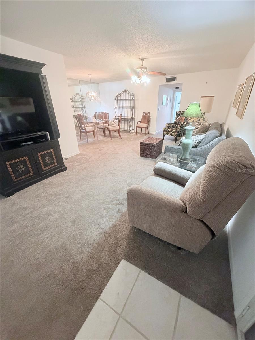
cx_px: 128
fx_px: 138
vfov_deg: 102.1
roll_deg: +1.3
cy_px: 170
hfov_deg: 85.7
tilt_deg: -25.5
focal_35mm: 14
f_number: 2.2
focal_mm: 2.22
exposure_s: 1/60
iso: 800
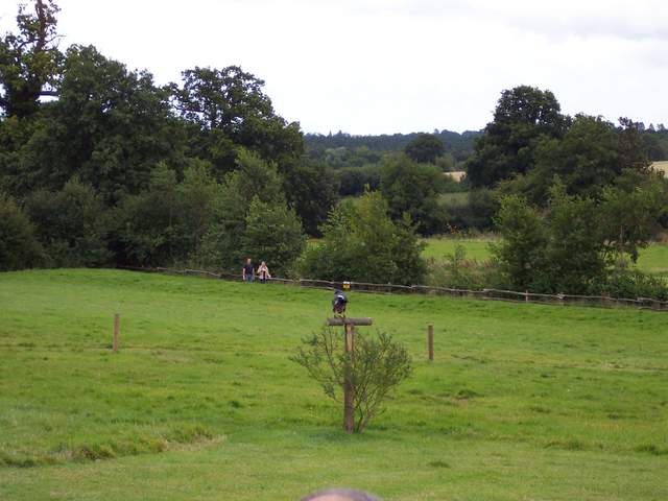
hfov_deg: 17.3
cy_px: 250
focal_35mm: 114
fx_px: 2200
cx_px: 334
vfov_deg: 13.0
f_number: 4.8
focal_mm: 24
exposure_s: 1/250
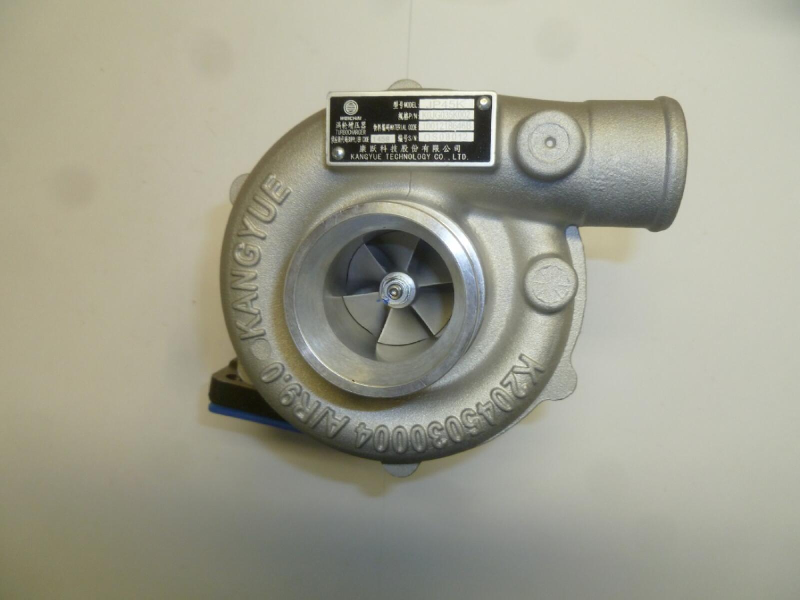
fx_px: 647
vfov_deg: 49.7
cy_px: 300
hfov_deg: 63.4
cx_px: 400
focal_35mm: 28
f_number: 3.3
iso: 160
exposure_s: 1/30
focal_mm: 5
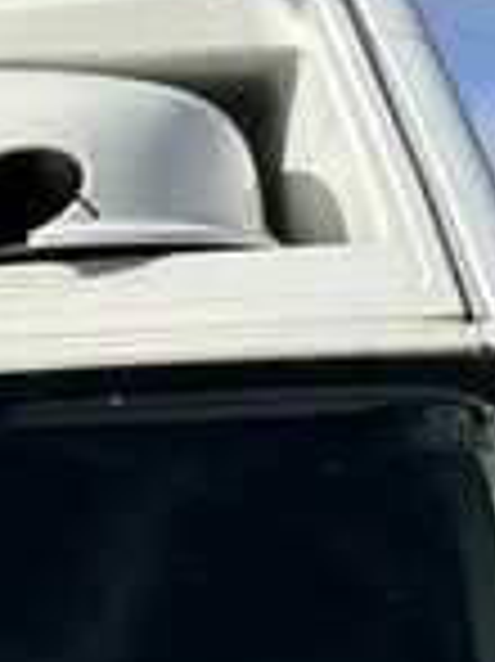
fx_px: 3036
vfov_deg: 11.7
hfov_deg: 9.2
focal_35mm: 159
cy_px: 1090
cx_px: -45
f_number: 1.6
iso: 50
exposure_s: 1/6329
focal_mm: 5.96
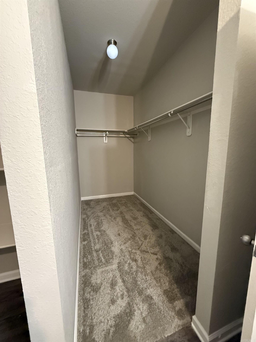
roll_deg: +0.8
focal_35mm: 14
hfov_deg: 85.7
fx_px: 138
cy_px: 171
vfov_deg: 102.1
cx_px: 128
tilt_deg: -7.6
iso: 1250
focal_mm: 2.22
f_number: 2.2
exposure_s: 1/40
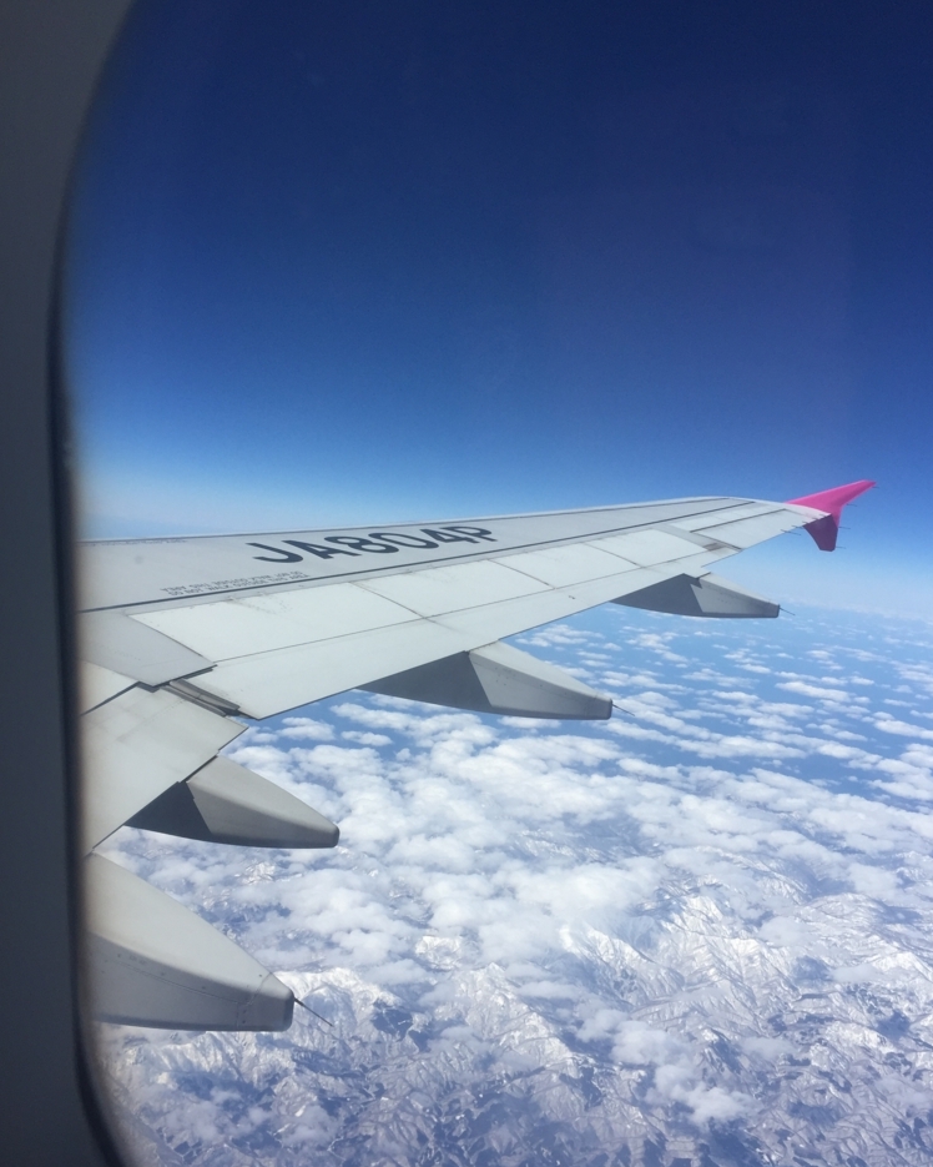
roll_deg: -7.3
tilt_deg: -2.2
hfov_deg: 47.1
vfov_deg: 57.1
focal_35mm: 31
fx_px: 1070
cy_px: 622
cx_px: 476
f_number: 2.2
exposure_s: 1/3300
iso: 32
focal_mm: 4.15
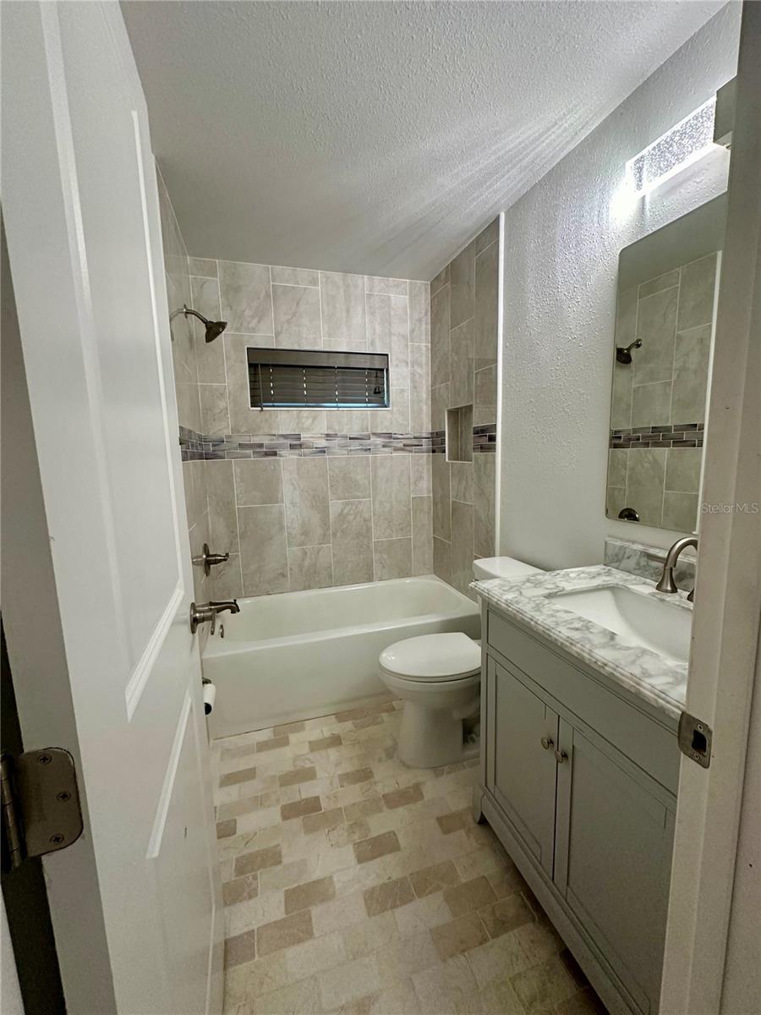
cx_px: 380
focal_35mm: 14
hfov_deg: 85.7
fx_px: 410
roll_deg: +0.8
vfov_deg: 102.1
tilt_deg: -8.1
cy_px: 508
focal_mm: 2.22
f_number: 2.2
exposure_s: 1/120
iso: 320
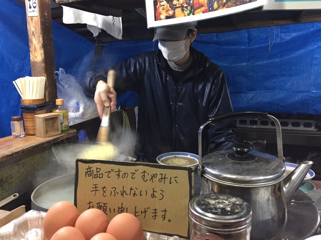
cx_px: 160
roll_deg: +1.6
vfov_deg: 48.2
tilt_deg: -10.2
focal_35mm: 29
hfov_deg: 61.7
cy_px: 120
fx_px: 269
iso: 250
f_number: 2.2
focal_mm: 4.15
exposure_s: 1/15
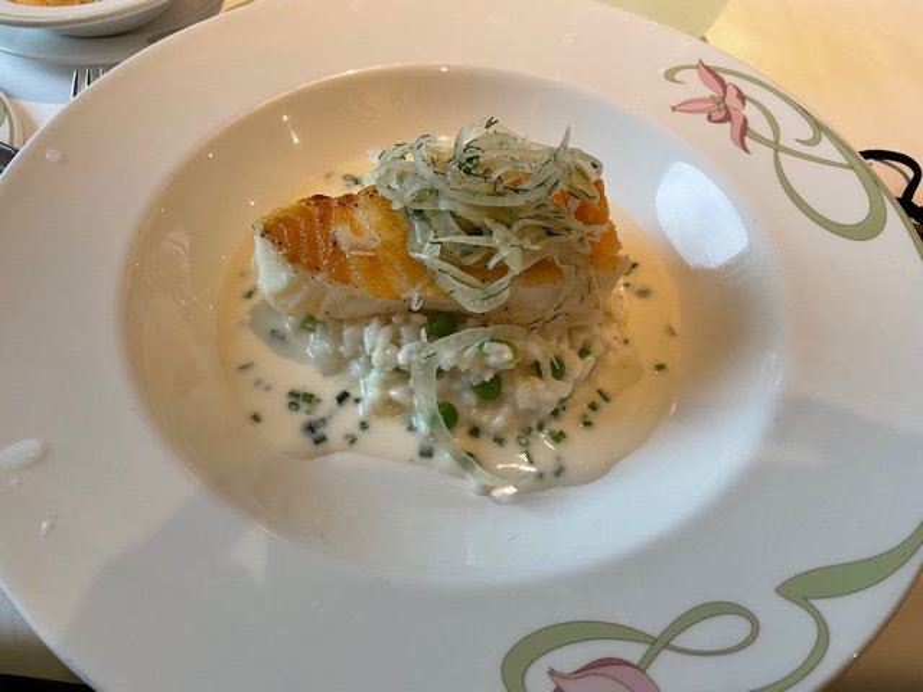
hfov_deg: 67.3
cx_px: 462
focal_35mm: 26
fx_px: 693
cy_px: 346
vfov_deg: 53.1
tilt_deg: -55.1
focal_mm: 4.2
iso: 100
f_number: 1.6
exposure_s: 1/60
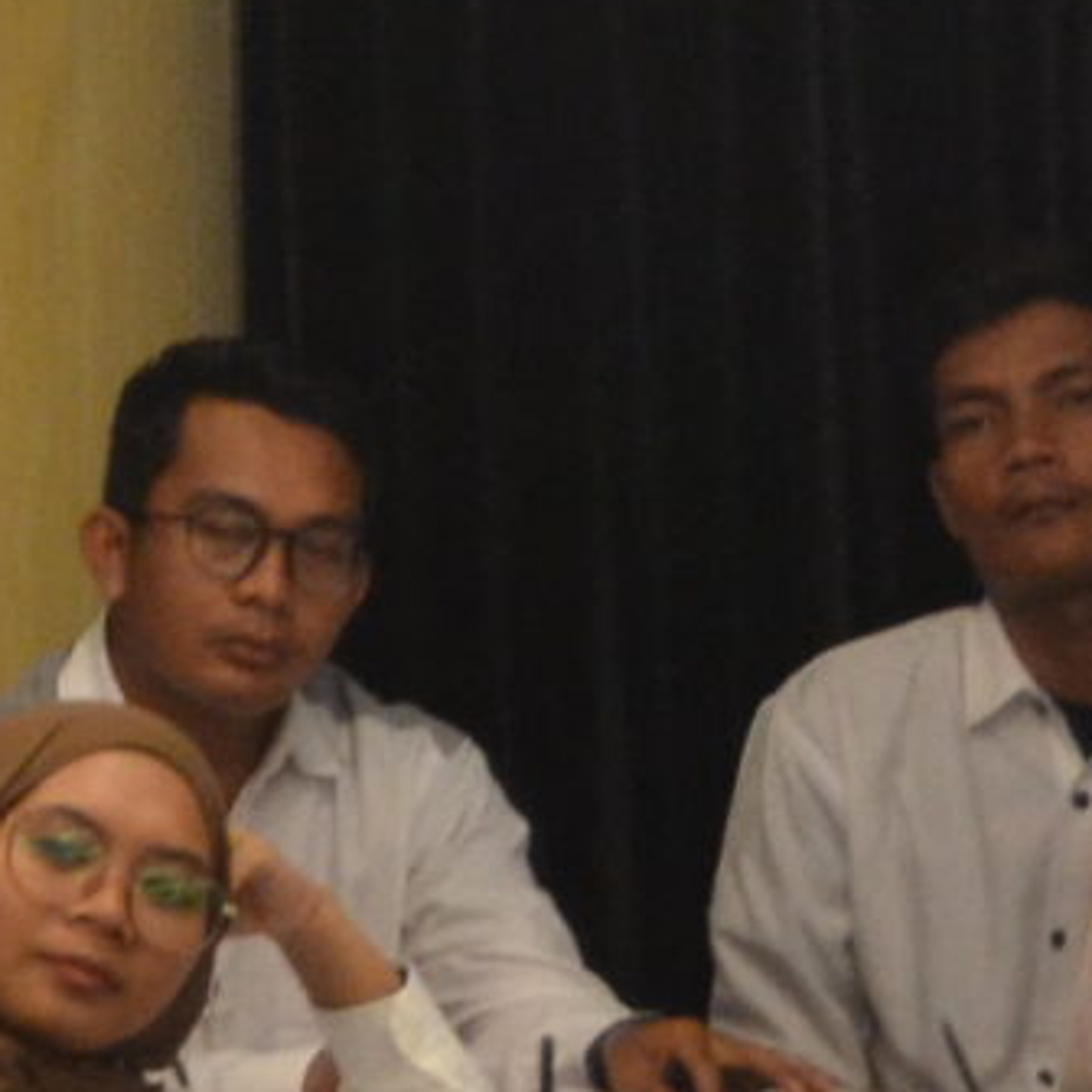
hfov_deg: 5.2
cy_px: 51
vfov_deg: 5.3
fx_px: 11814
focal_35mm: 331
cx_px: -1336
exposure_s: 1/60
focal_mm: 34
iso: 1250
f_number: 4.5
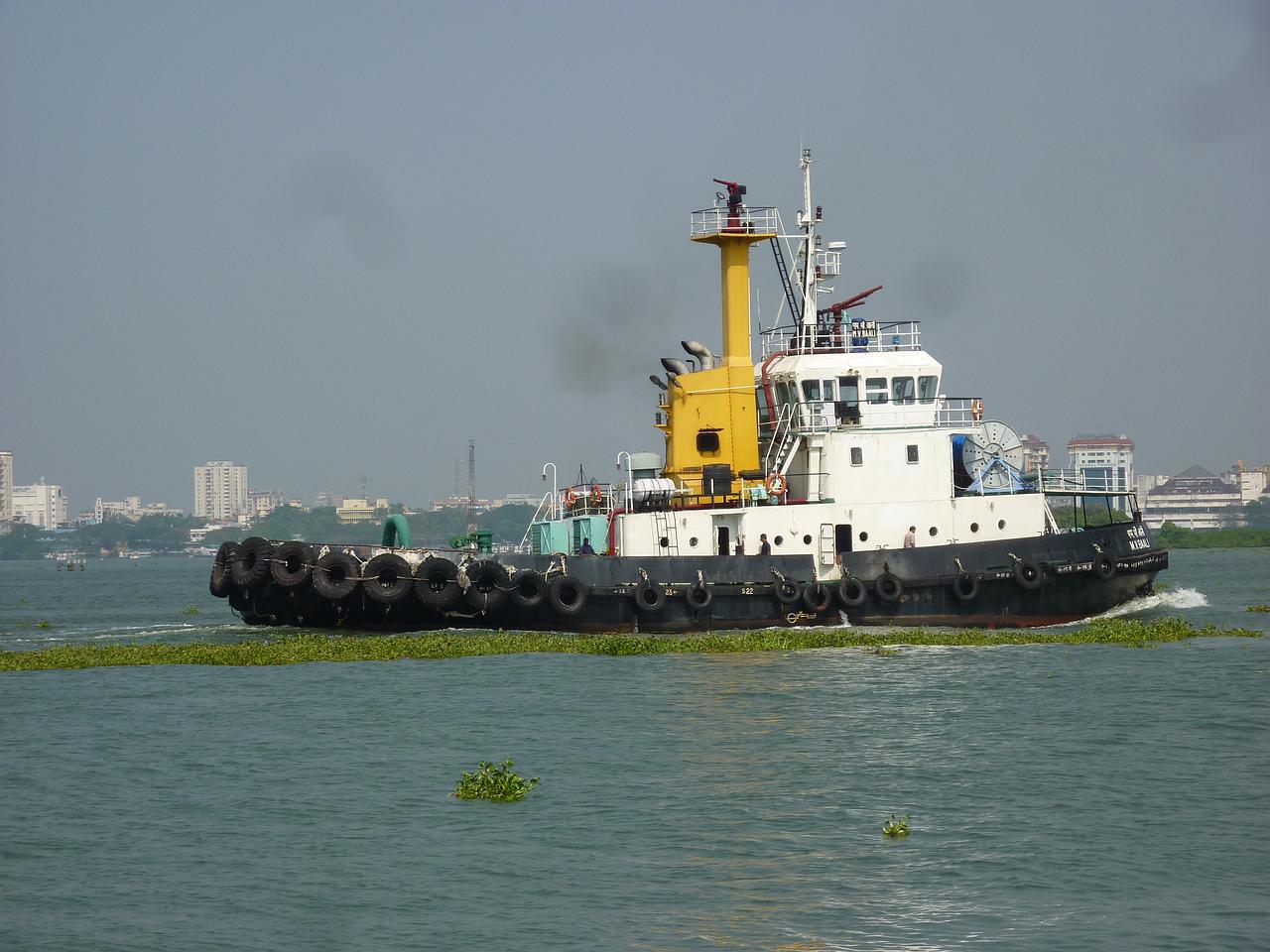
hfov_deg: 17.7
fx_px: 4072
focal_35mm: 111
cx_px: 635
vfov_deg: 13.3
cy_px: 476
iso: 80
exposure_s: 1/640
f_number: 5.6
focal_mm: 18.2
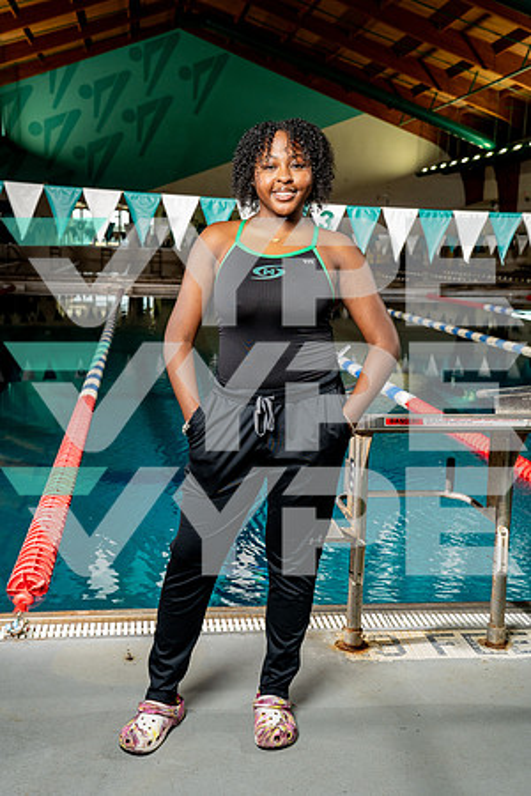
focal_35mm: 44
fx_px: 973
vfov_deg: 44.5
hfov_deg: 30.5
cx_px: 266
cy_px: 398
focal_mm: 44
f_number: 6.3
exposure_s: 1/250
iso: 640
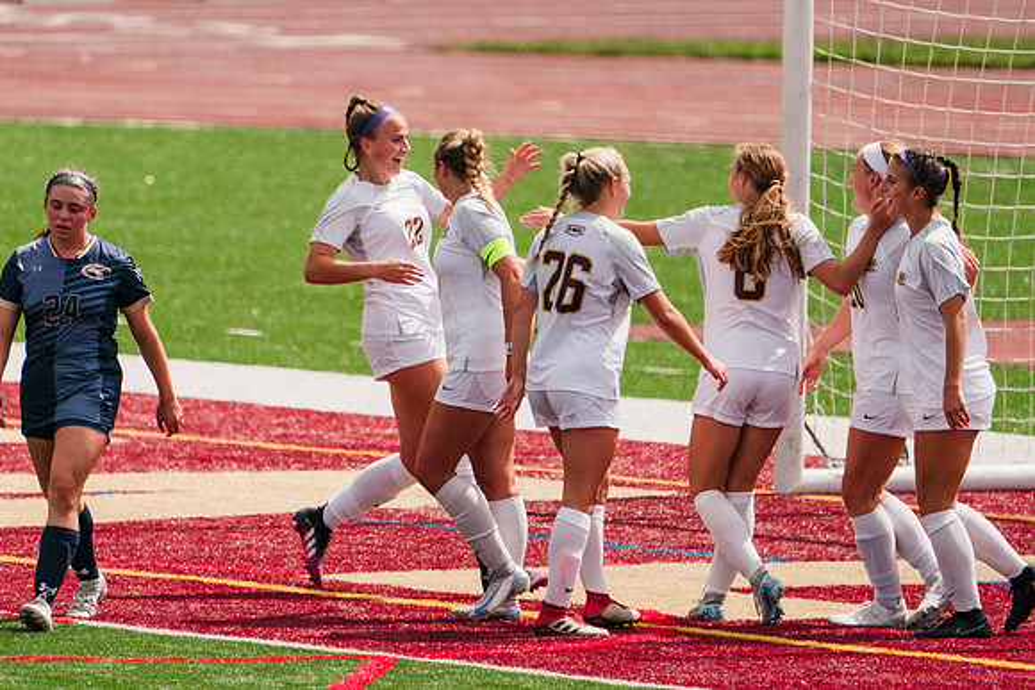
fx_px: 20046
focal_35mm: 697
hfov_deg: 3.0
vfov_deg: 2.0
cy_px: 296
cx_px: 434
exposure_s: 1/1600
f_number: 6.3
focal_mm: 600
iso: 250
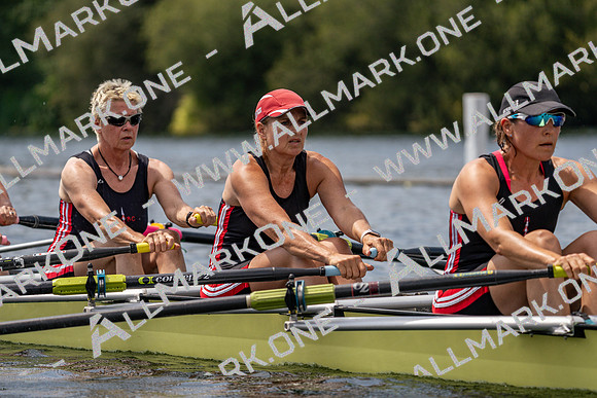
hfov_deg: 7.4
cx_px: 298
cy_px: 199
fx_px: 4594
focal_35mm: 277
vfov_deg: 5.0
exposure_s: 1/1600
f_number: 5.6
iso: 200
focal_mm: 277
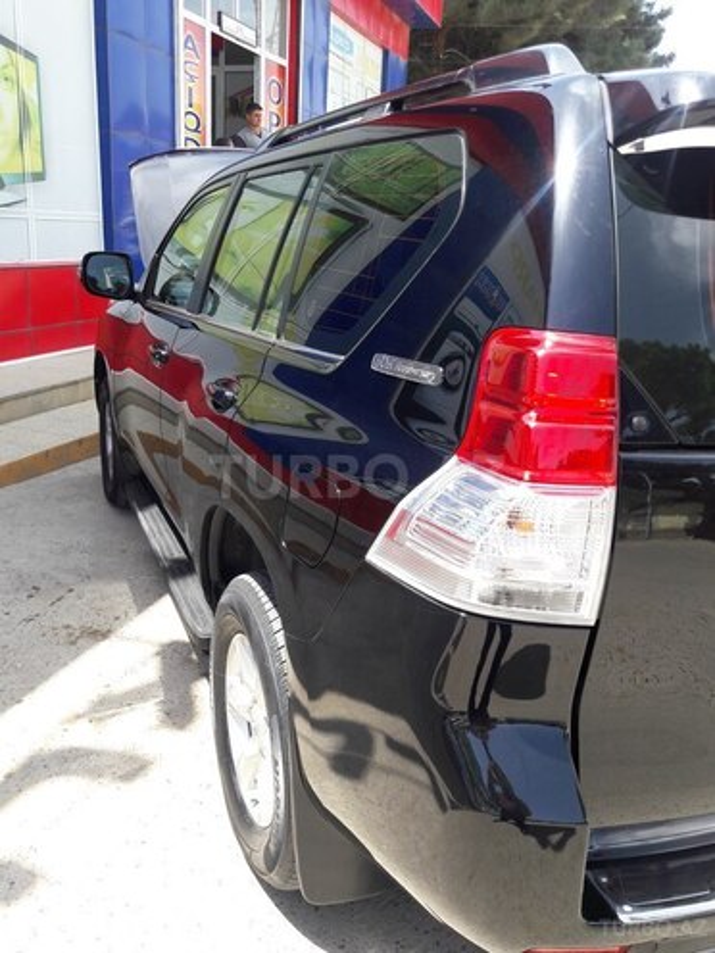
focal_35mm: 28
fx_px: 771
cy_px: 476
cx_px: 358
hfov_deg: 49.7
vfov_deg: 63.4
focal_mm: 3.7
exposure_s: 1/325
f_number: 1.9
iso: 40
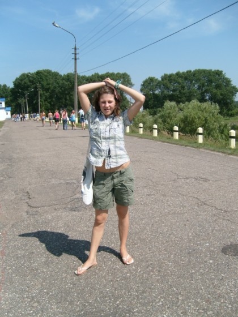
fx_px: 321
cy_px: 158
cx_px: 119
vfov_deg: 52.6
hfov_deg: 40.7
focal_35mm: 35
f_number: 7.1
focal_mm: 5.8
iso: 80
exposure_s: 1/250
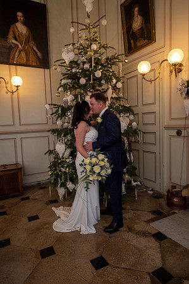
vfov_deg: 73.8
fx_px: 189
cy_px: 142
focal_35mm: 24
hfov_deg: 53.0
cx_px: 94
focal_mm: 24
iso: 400
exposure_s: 1/80
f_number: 3.5
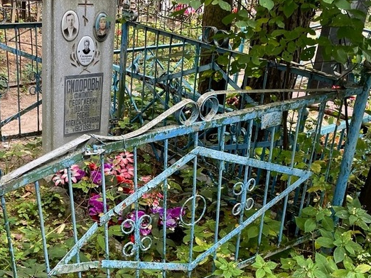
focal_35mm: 51
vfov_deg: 28.0
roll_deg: -3.2
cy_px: 218
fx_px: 547
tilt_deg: -25.4
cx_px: 127
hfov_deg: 37.1
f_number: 1.6
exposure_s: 1/121
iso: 40
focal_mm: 4.2
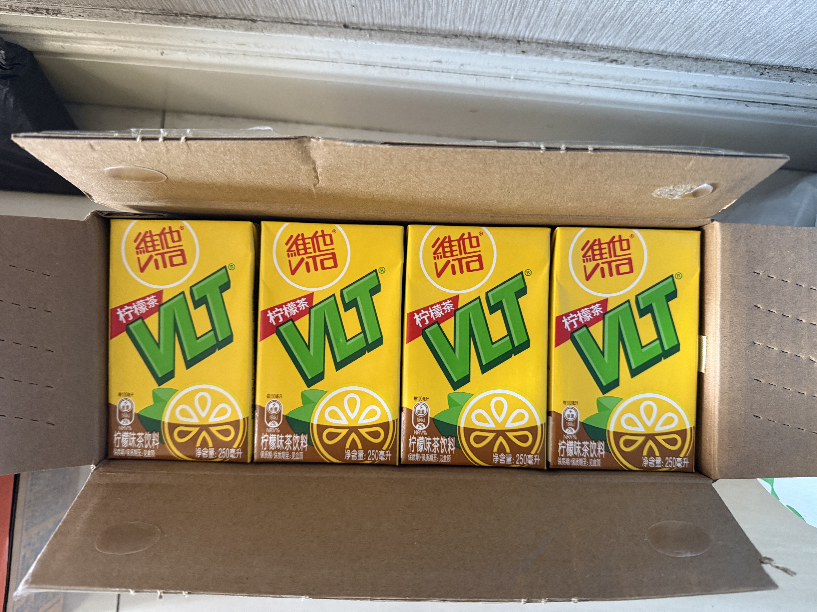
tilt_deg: -88.8
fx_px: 566
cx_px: 408
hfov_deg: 71.6
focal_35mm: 24
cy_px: 306
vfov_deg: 56.8
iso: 640
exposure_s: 1/33
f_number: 1.78
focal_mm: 6.76
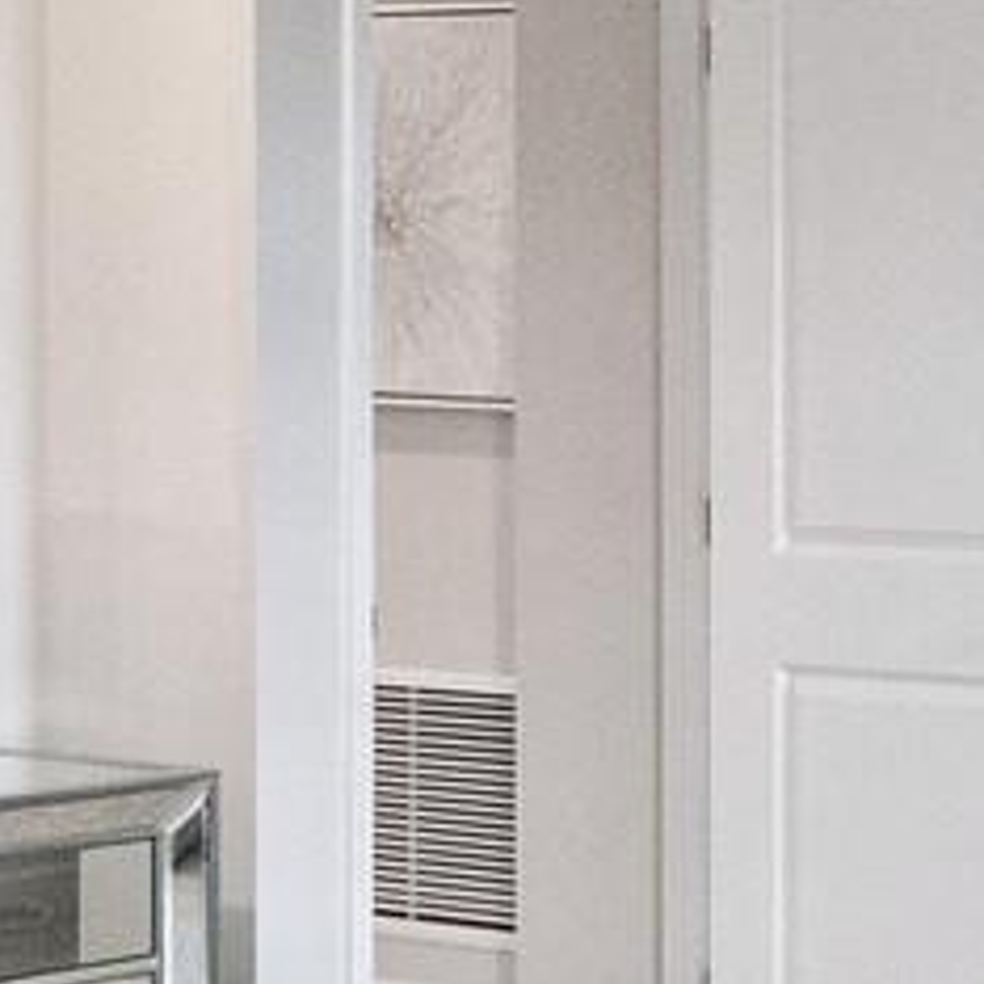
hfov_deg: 14.3
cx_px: 761
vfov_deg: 14.4
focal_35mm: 121
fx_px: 3891
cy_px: 290
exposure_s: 1/25
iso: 3200
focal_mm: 10
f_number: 9
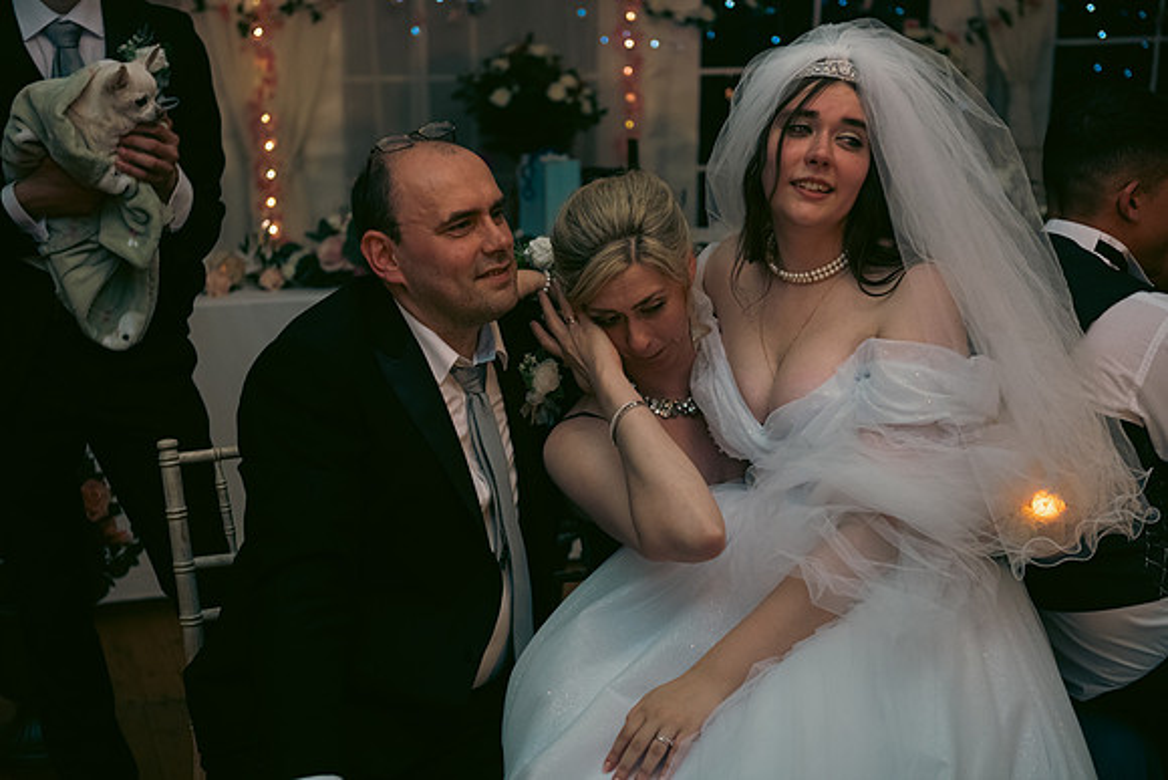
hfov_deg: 34.5
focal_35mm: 58
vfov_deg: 23.4
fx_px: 1882
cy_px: 390
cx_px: 584
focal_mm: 58
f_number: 3.5
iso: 800
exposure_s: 1/160
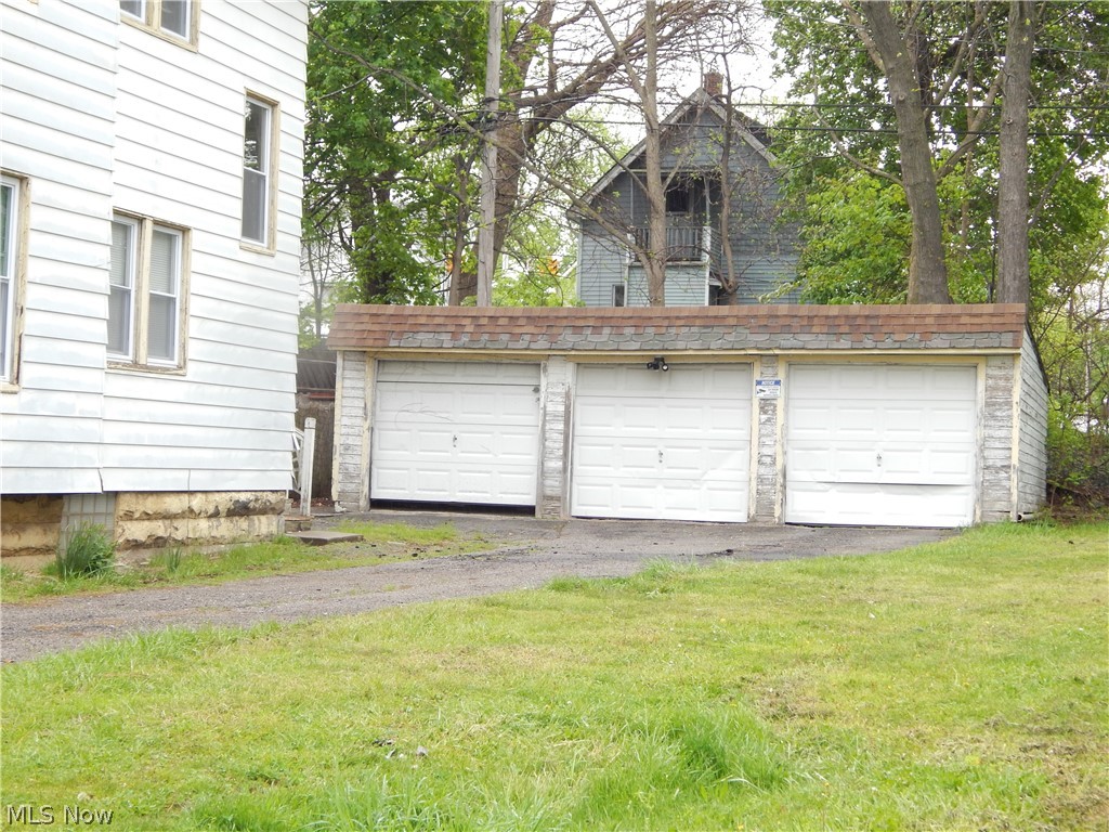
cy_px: 416
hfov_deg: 31.7
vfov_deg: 24.0
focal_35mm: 61
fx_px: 1954
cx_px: 554
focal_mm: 10.9
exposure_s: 1/60
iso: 180
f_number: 4
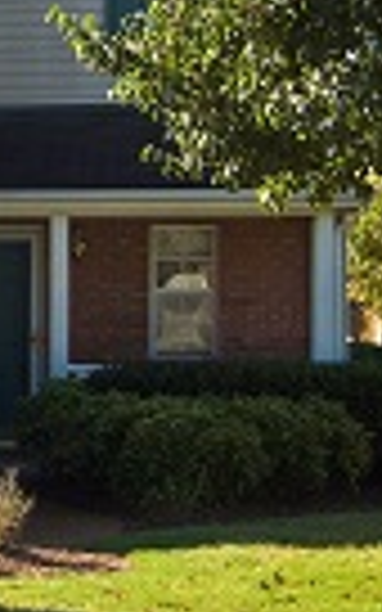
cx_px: -310
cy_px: 36
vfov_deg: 15.3
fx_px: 2249
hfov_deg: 9.3
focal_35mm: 135
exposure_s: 1/160
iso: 200
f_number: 7.1
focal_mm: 30
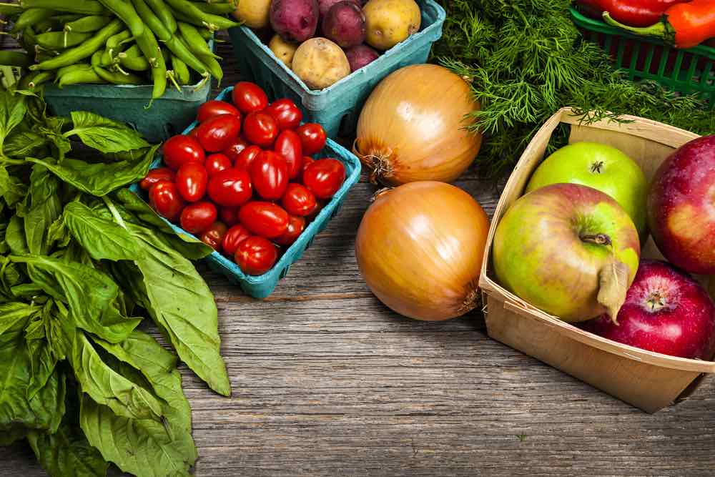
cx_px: 358
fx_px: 993
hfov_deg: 39.6
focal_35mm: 50
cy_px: 238
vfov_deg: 27.0
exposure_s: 1/125
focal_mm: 50
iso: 200
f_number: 13
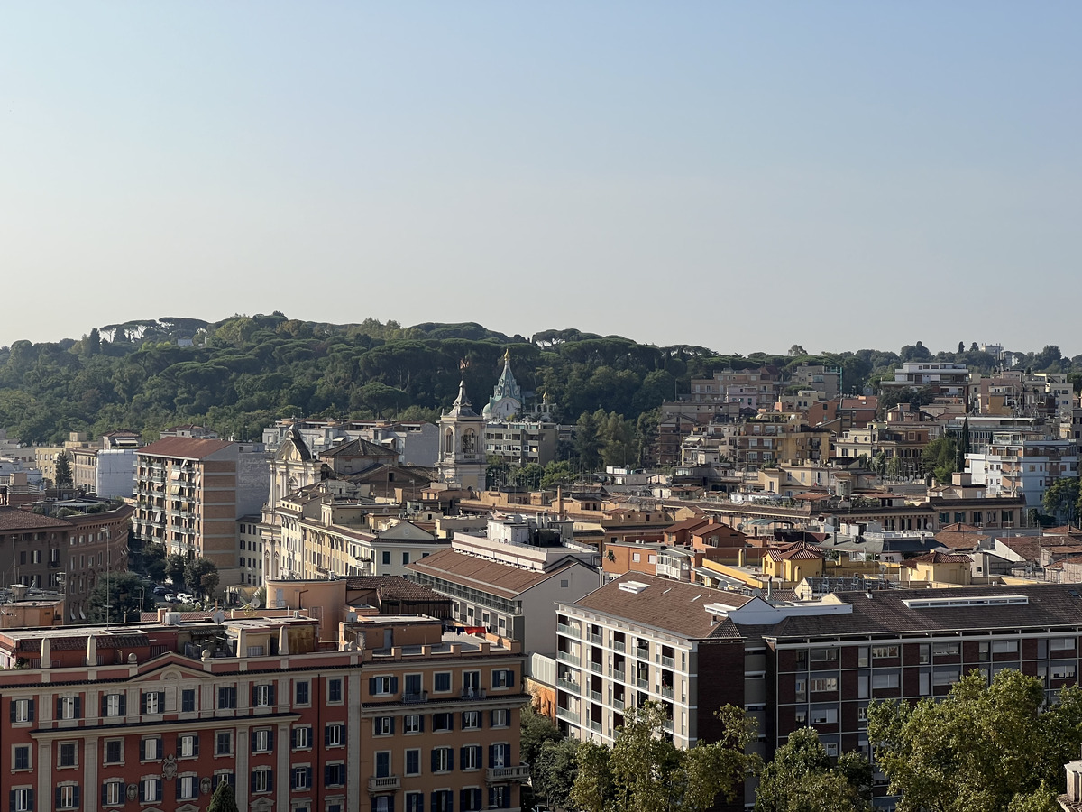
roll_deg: -0.1
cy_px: 406
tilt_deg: -0.2
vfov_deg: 19.1
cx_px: 541
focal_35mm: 77
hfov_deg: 25.3
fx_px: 2407
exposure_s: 1/1508
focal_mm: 9
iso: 32
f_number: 2.8
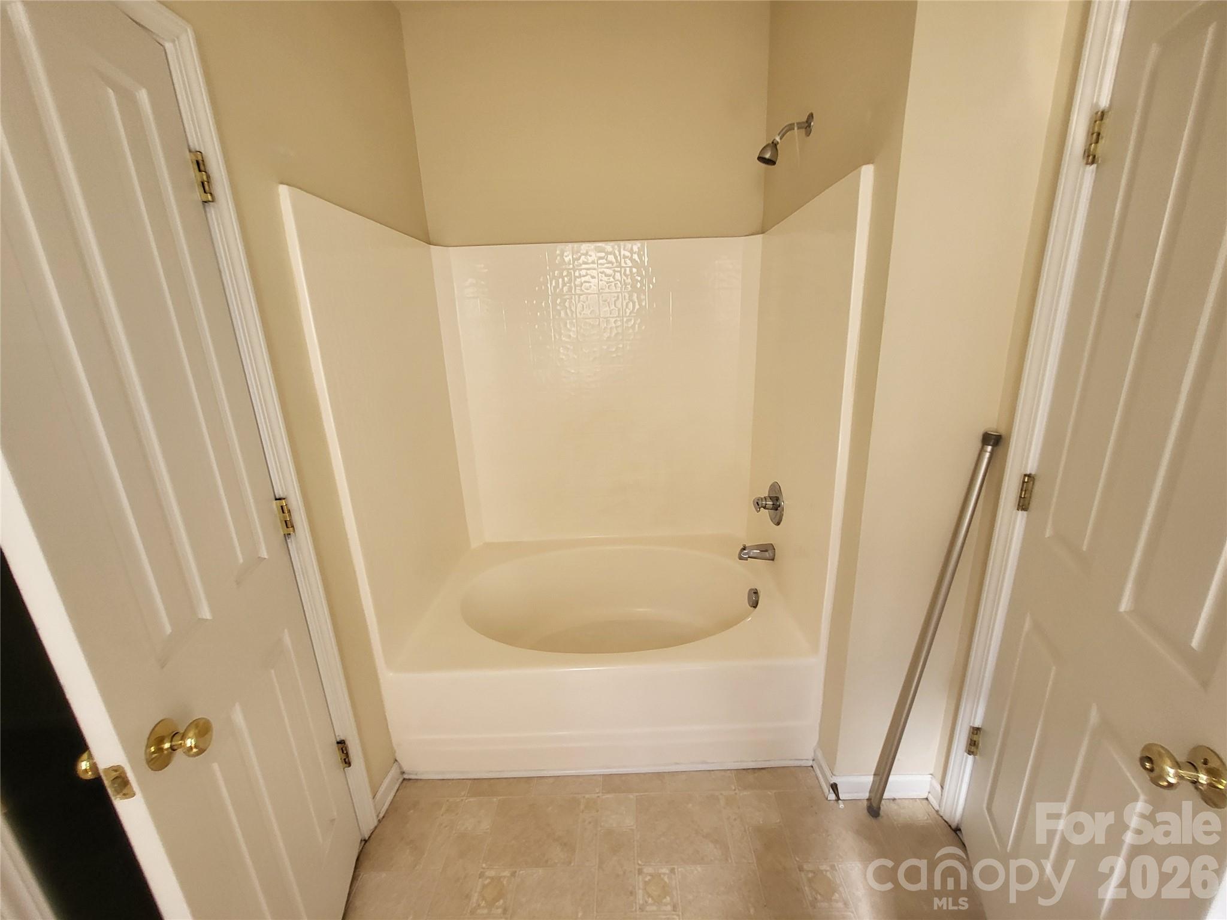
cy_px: 460
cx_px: 614
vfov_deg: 89.9
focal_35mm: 13
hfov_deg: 106.2
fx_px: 461
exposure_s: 1/60
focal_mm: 1.74
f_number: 2.2
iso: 80
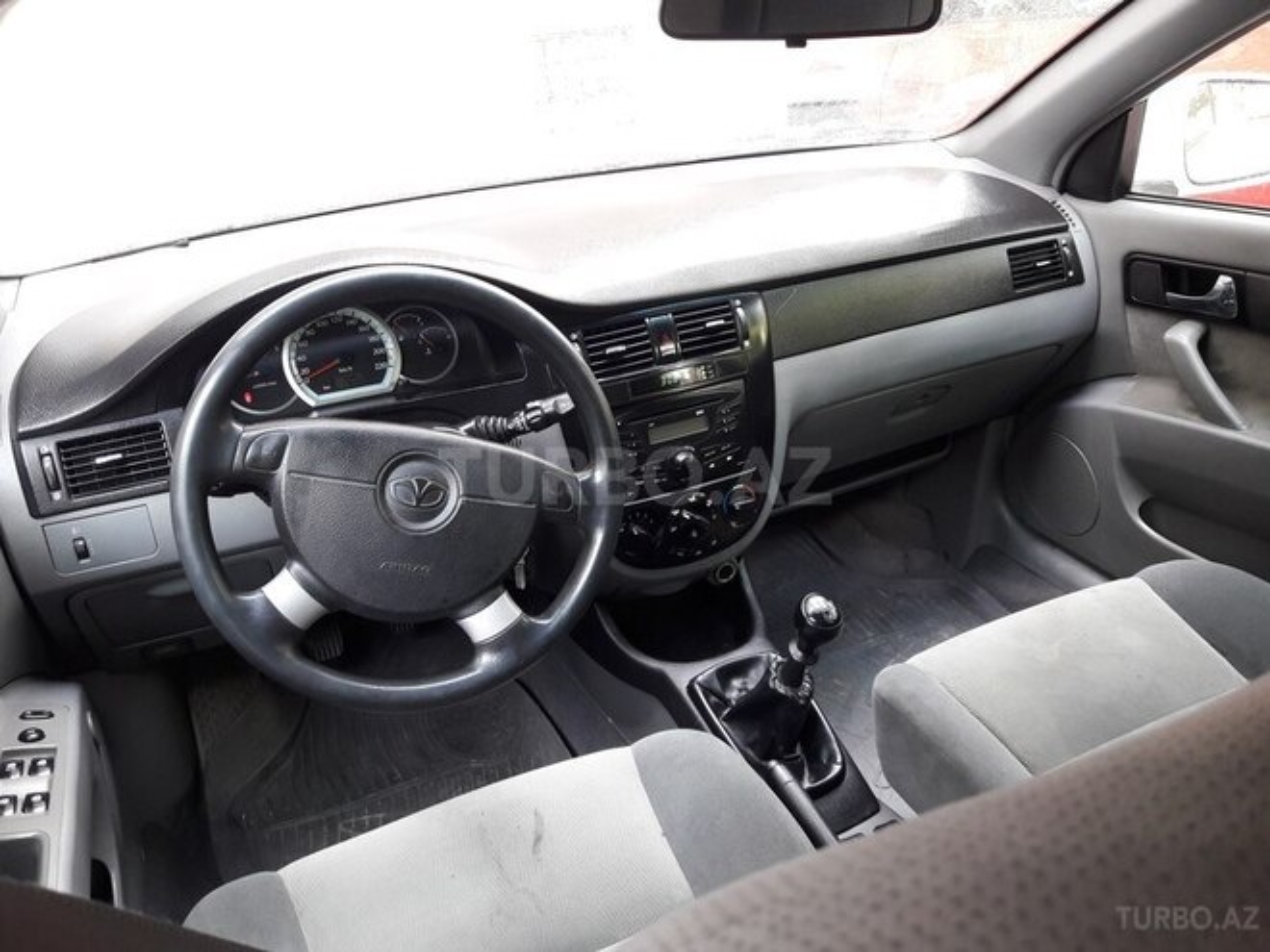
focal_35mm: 28
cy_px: 476
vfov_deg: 49.7
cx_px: 635
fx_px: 1027
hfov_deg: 63.4
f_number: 1.9
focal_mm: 3.7
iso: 100
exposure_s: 1/33
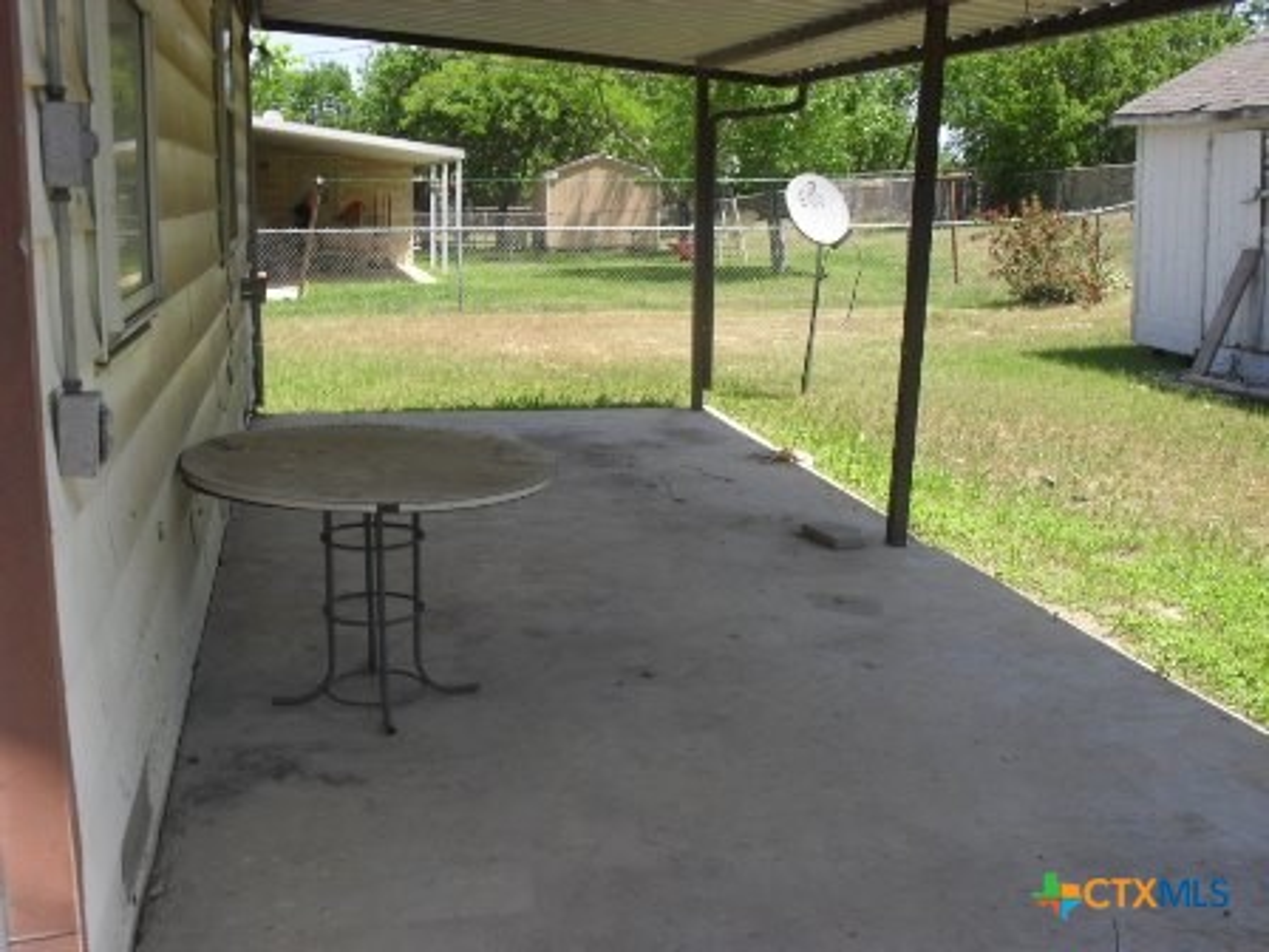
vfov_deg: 40.7
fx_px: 1283
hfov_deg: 52.6
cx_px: 634
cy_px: 476
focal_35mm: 35
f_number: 8.4
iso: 100
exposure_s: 1/125
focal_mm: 6.3
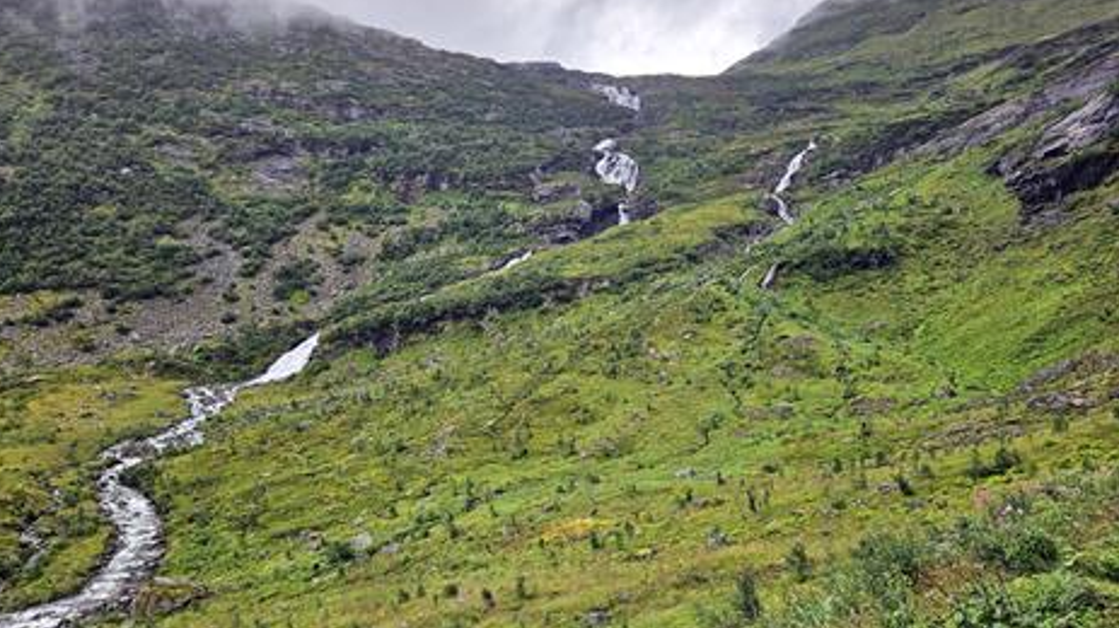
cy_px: 331
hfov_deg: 71.9
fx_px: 771
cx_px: 541
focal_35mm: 26
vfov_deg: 44.3
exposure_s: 1/180
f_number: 1.8
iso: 40
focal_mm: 5.4
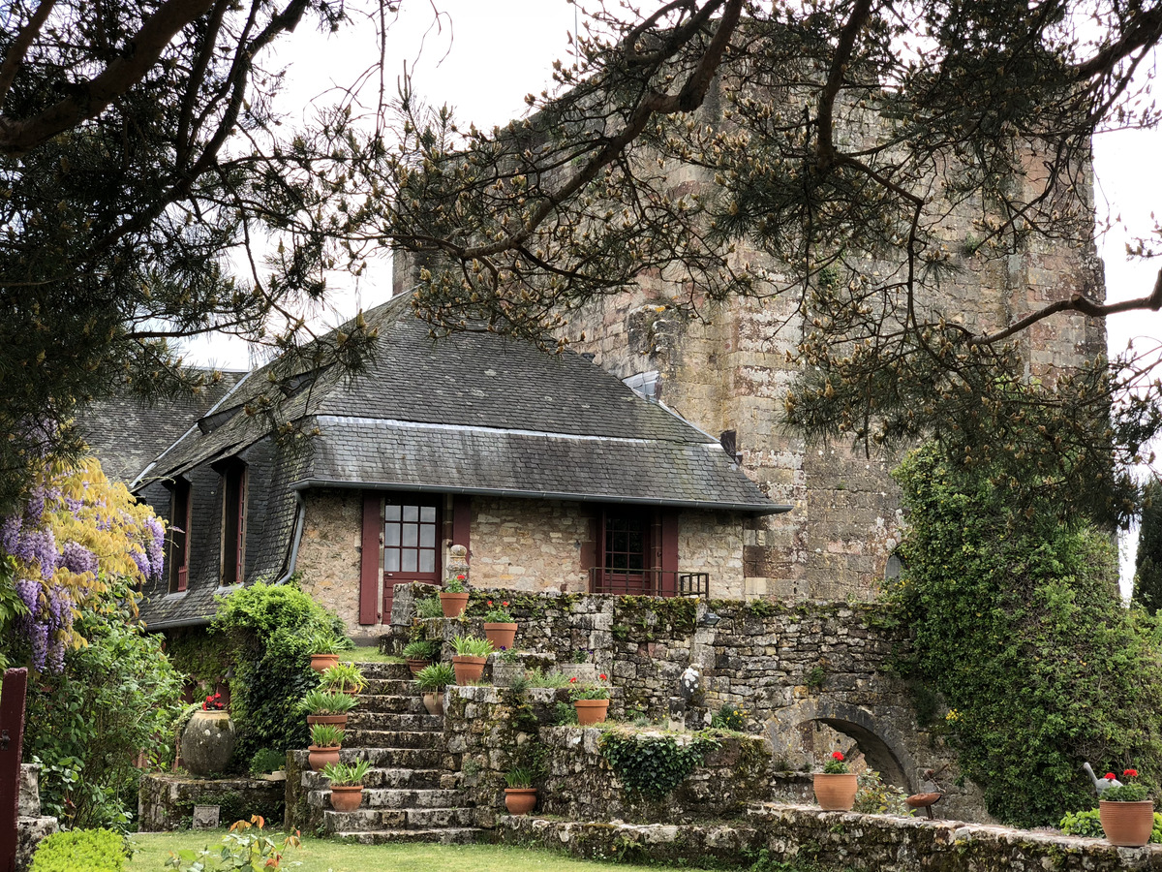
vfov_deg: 28.0
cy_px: 436
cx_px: 581
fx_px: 1746
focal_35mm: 52
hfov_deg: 36.8
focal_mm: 6
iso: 16
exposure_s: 1/247
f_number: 2.4
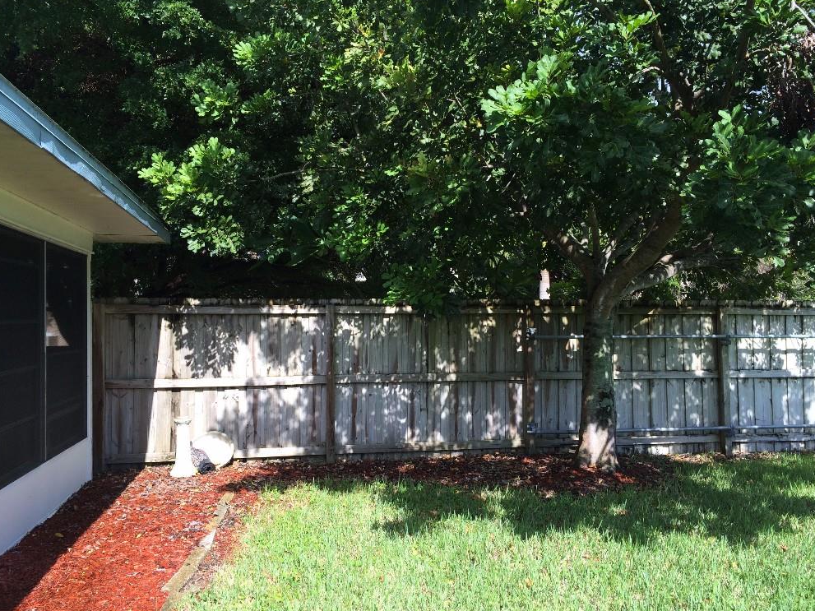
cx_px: 415
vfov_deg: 45.4
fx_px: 730
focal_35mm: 31
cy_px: 309
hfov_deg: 58.4
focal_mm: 4.12
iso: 32
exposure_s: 1/855
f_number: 2.2
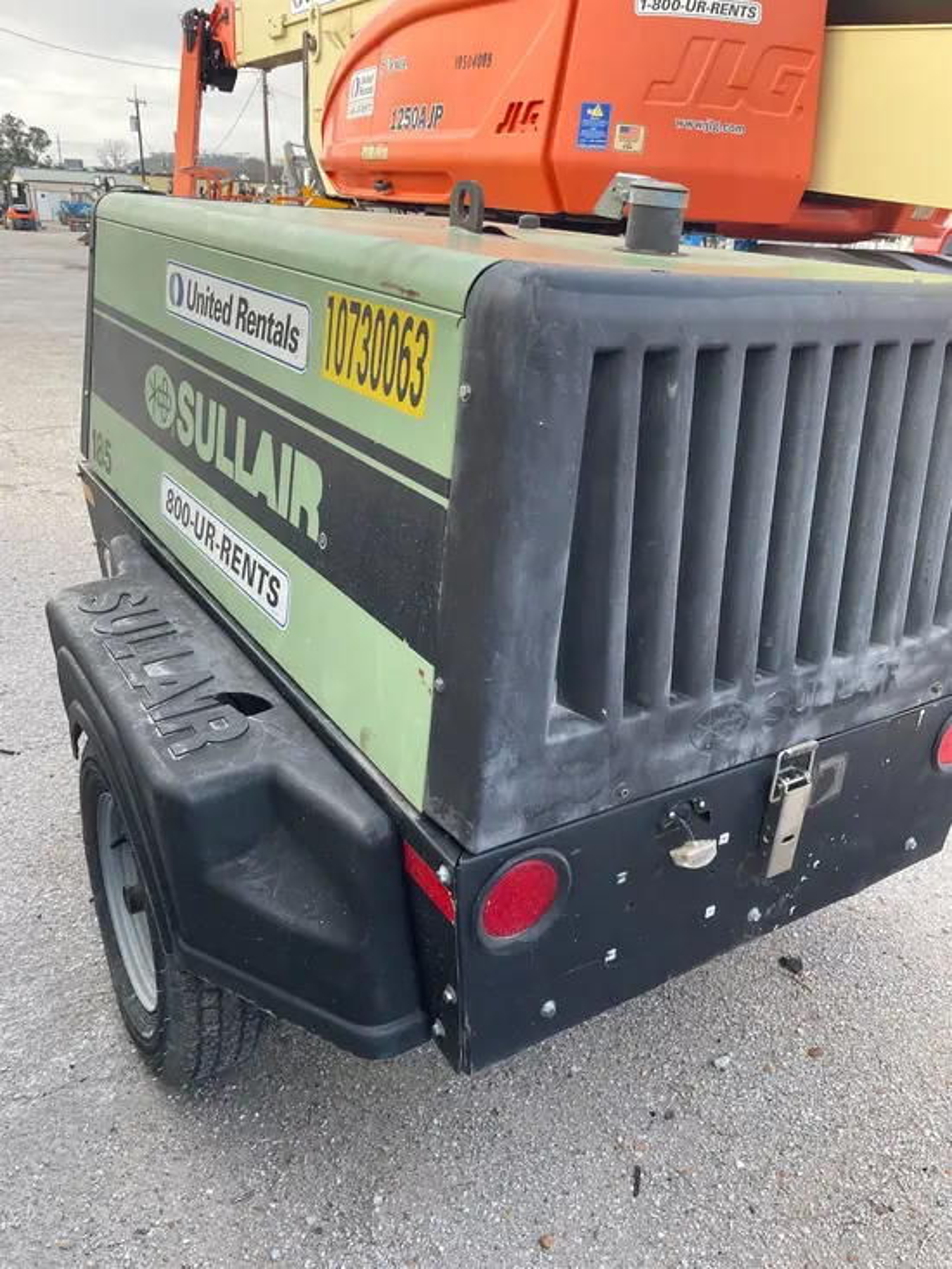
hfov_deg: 53.1
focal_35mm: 26
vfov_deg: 67.3
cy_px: 634
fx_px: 953
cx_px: 476
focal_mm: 4.2
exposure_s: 1/192
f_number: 1.6
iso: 32
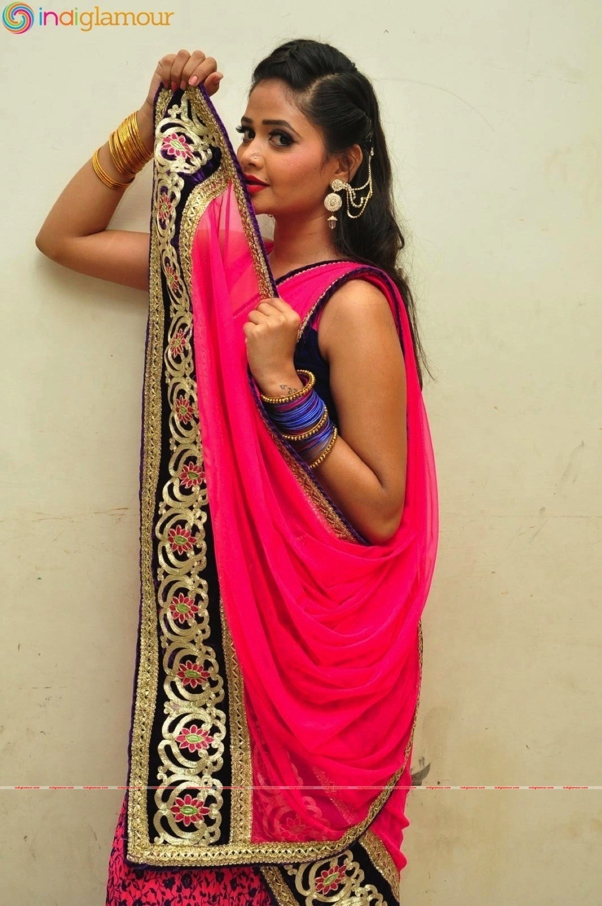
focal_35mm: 63
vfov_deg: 31.9
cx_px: 301
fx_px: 1584
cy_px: 453
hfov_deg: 21.5
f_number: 7.1
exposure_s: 1/125
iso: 1600
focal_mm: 42
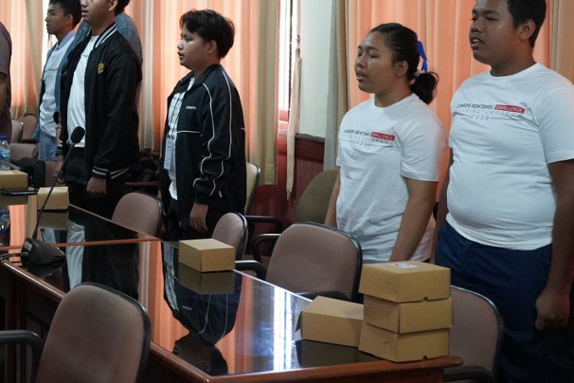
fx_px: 1212
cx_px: -10
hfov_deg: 25.3
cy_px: 36
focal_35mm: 76
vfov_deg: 17.7
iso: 6400
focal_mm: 36
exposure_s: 1/160
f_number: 4
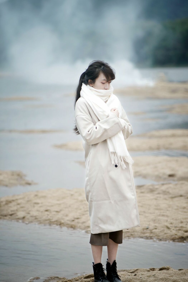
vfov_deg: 16.1
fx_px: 995
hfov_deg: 10.8
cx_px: 94
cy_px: 141
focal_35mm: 127
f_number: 1.8
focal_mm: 85
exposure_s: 1/200
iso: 125
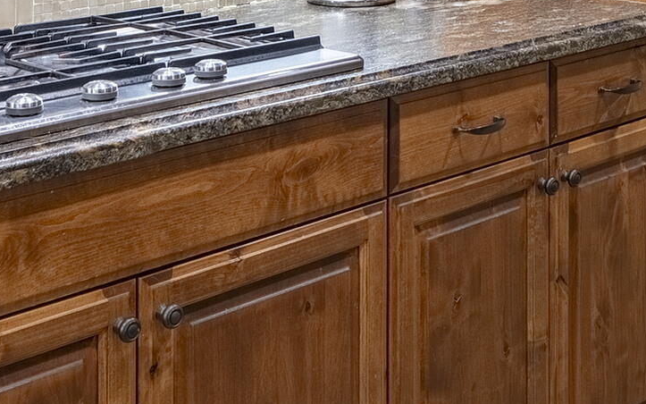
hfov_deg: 27.4
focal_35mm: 75
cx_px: 401
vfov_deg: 15.7
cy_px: -238
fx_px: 1321
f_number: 9
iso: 200
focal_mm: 19
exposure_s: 1/30
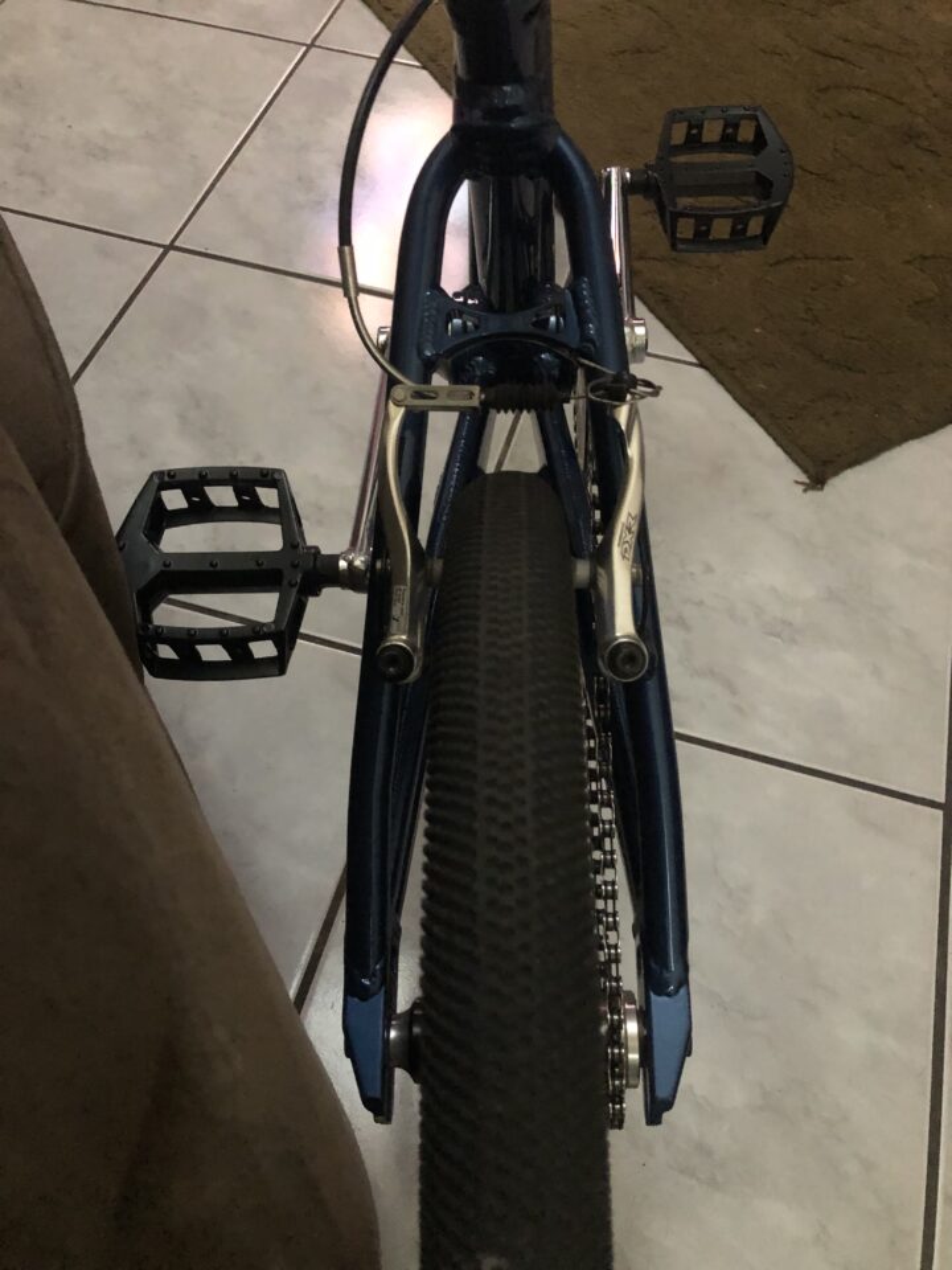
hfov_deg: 49.7
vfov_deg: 63.4
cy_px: 635
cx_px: 476
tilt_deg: -57.9
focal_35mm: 28
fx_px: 1027
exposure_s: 1/4
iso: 160
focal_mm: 3.99
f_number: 1.8
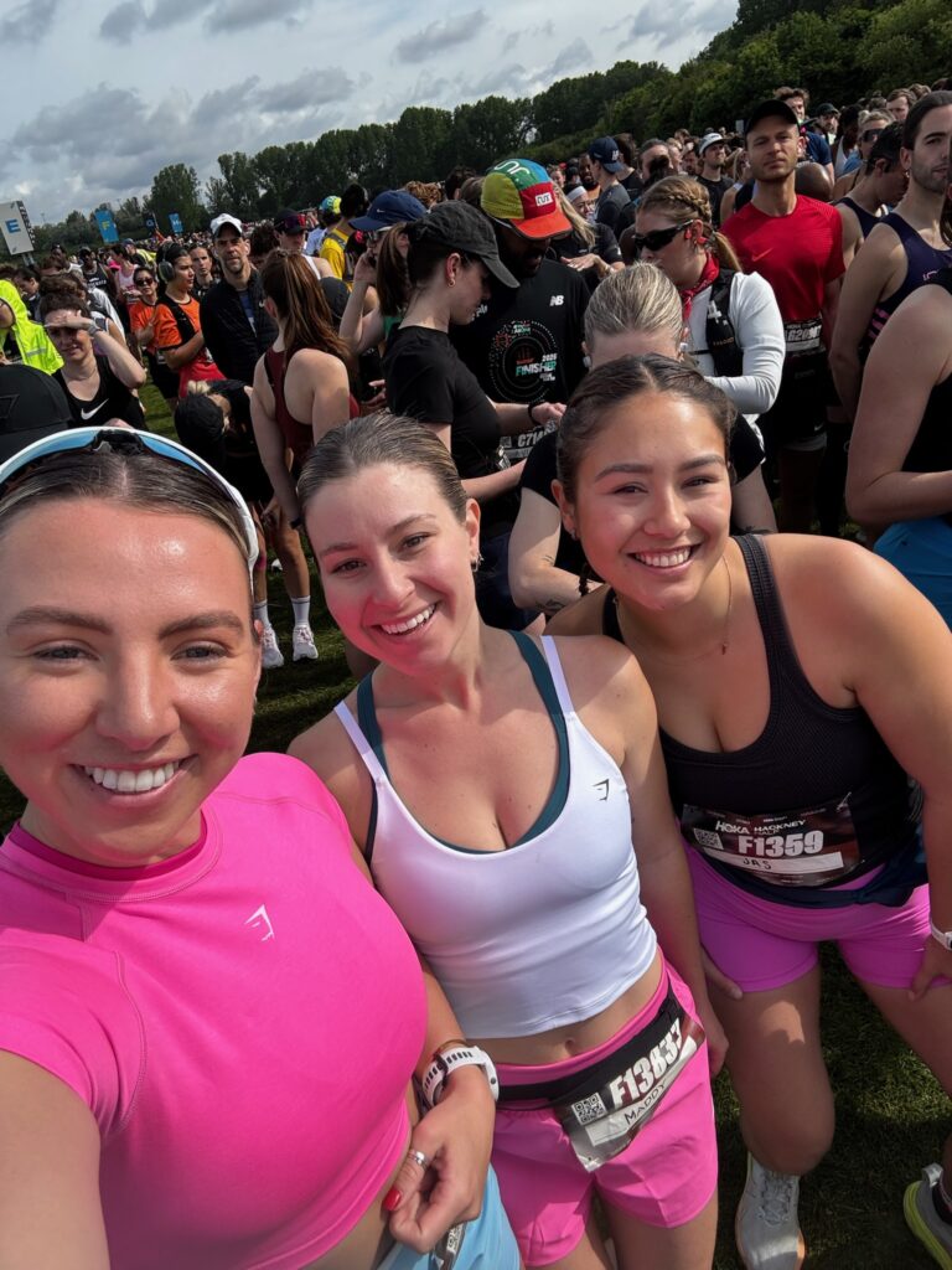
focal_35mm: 23
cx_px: 476
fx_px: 843
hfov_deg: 58.9
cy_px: 635
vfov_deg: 73.9
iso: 25
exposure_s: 1/981
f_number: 1.9
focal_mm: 2.69
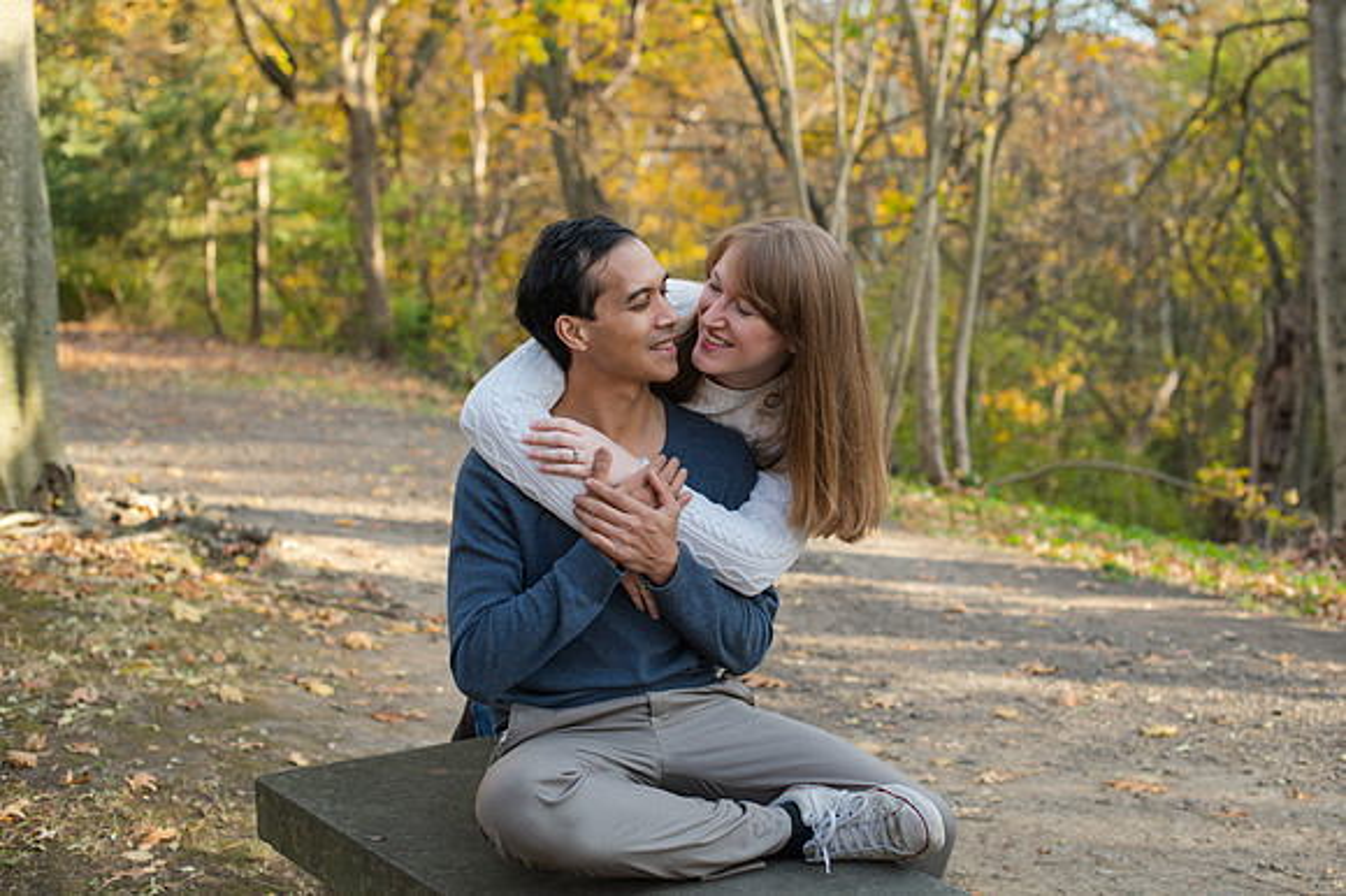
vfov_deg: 25.9
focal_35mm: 52
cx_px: 701
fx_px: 1946
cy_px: 429
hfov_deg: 38.1
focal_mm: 50
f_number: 3.5
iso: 800
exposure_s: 1/400
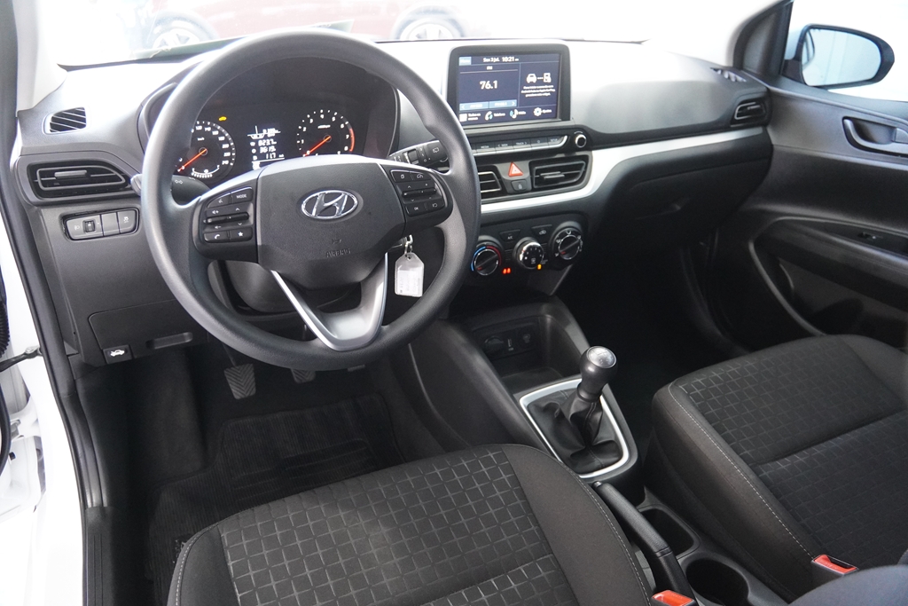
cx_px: 454
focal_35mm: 26
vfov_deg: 50.4
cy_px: 303
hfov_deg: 70.4
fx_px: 643
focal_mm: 17
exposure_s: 1/160
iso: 4000
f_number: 2.8
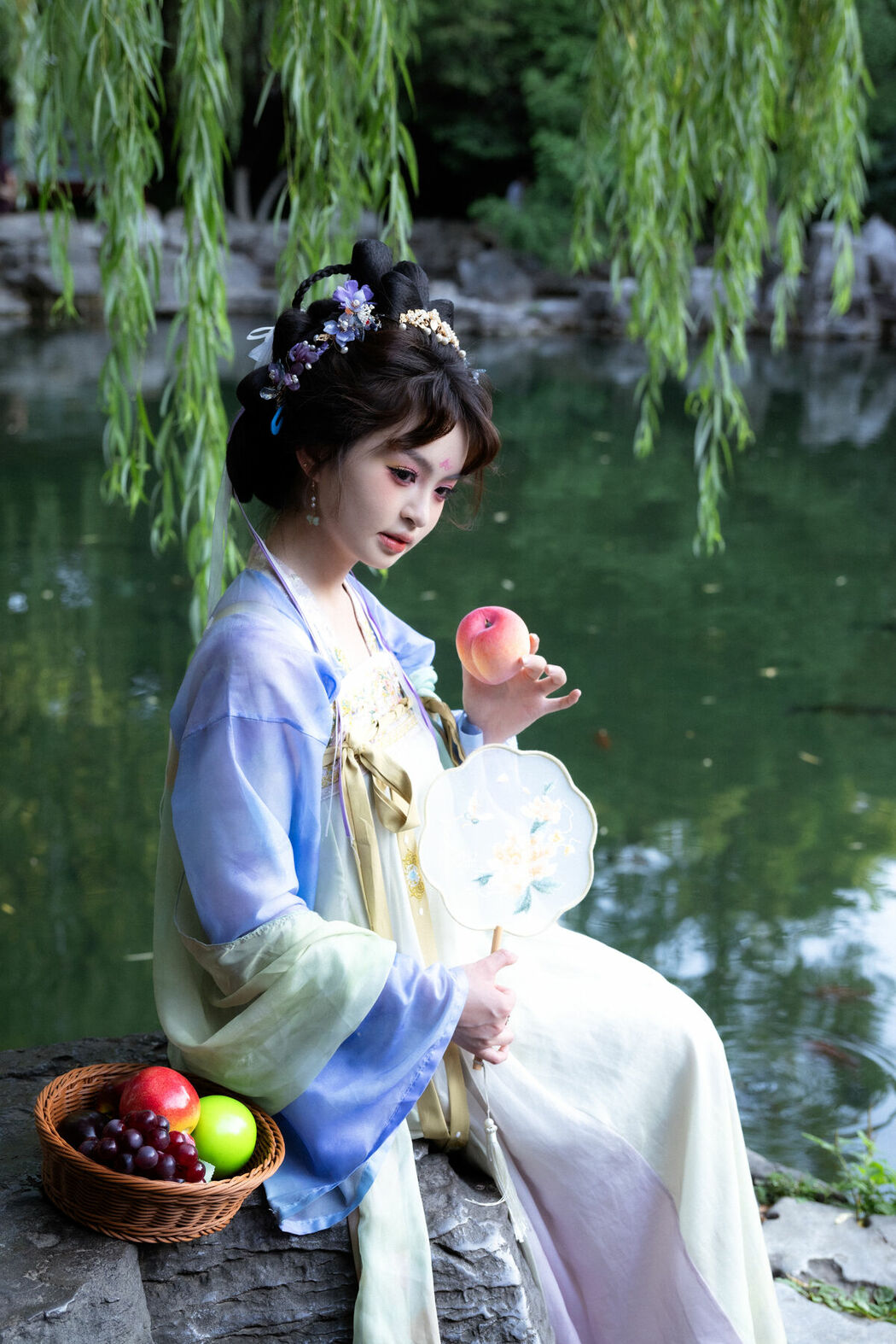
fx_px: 1791
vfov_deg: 41.1
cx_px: 448
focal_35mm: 48
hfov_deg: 28.1
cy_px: 672
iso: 640
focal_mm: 48
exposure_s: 1/500
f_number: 4
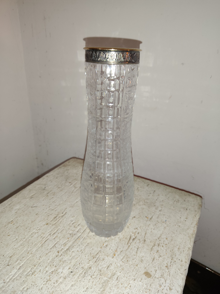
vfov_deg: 71.6
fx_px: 203
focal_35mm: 24
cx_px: 110
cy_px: 147
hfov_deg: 56.8
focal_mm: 5.24
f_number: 1.7
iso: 484
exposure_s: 1/50
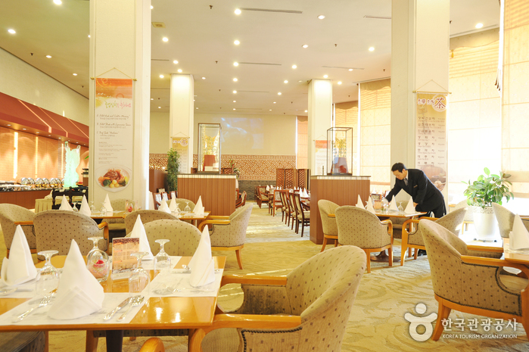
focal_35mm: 25
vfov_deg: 51.2
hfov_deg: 71.5
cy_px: 176
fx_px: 367
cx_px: 264
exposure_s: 1/4
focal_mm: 25
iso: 800
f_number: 8
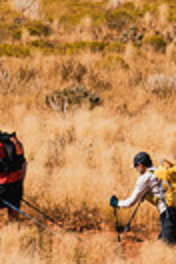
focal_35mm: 985
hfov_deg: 1.4
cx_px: 200
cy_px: 103
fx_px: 7223
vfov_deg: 2.1
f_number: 5.6
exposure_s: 1/1600
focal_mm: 224
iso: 160
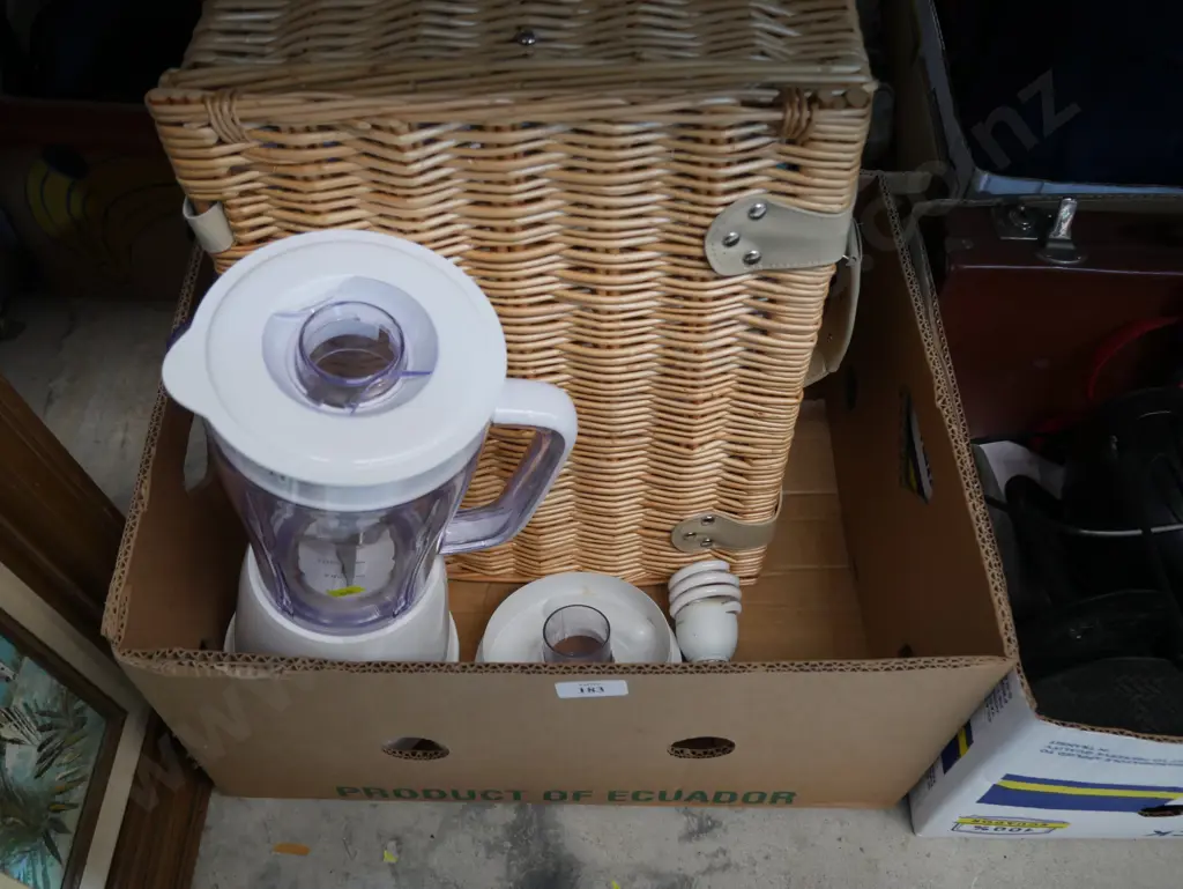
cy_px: 444
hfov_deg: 56.8
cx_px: 592
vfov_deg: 44.2
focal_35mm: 32
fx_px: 1094
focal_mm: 16
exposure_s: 1/60
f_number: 3.6
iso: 800
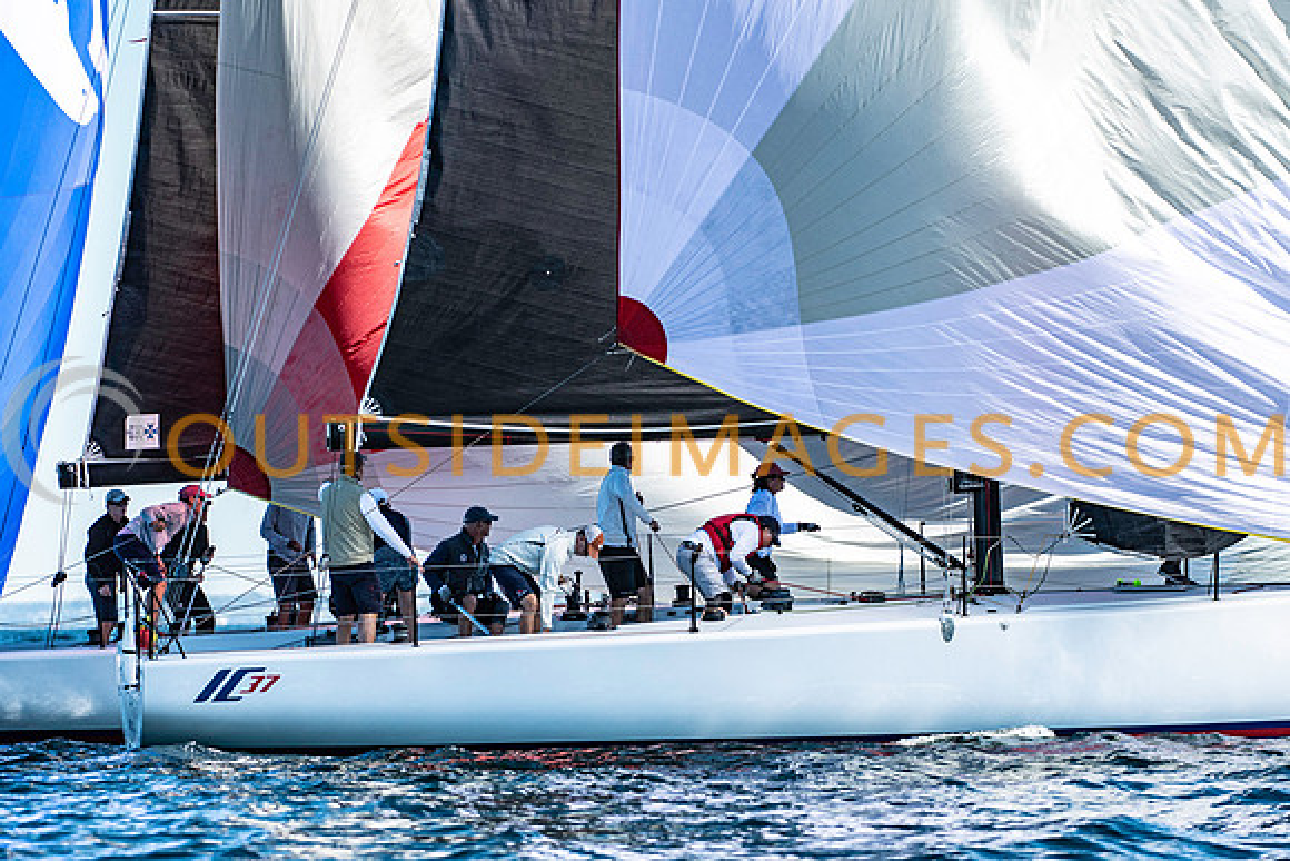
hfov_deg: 5.6
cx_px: 645
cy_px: 430
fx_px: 13152
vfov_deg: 3.7
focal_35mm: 367
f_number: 5
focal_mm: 240
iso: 320
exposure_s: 1/2000
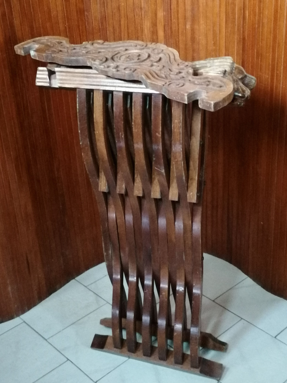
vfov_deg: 34.9
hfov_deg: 26.6
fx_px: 608
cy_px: 191
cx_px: 145
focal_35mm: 55
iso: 4000
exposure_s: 1/13.3
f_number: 1.8
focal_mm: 4.75
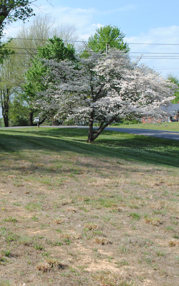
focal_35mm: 74
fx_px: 578
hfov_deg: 17.1
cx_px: -12
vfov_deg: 27.9
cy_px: 142
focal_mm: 32
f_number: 7.1
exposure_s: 1/200
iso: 100
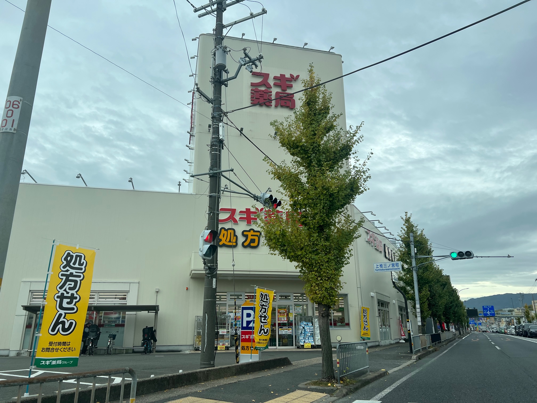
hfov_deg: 67.3
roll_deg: +0.0
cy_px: 202
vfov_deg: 53.1
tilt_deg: +17.0
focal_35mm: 26
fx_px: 403
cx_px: 268
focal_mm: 5.7
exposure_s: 1/1869
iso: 50
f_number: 1.5
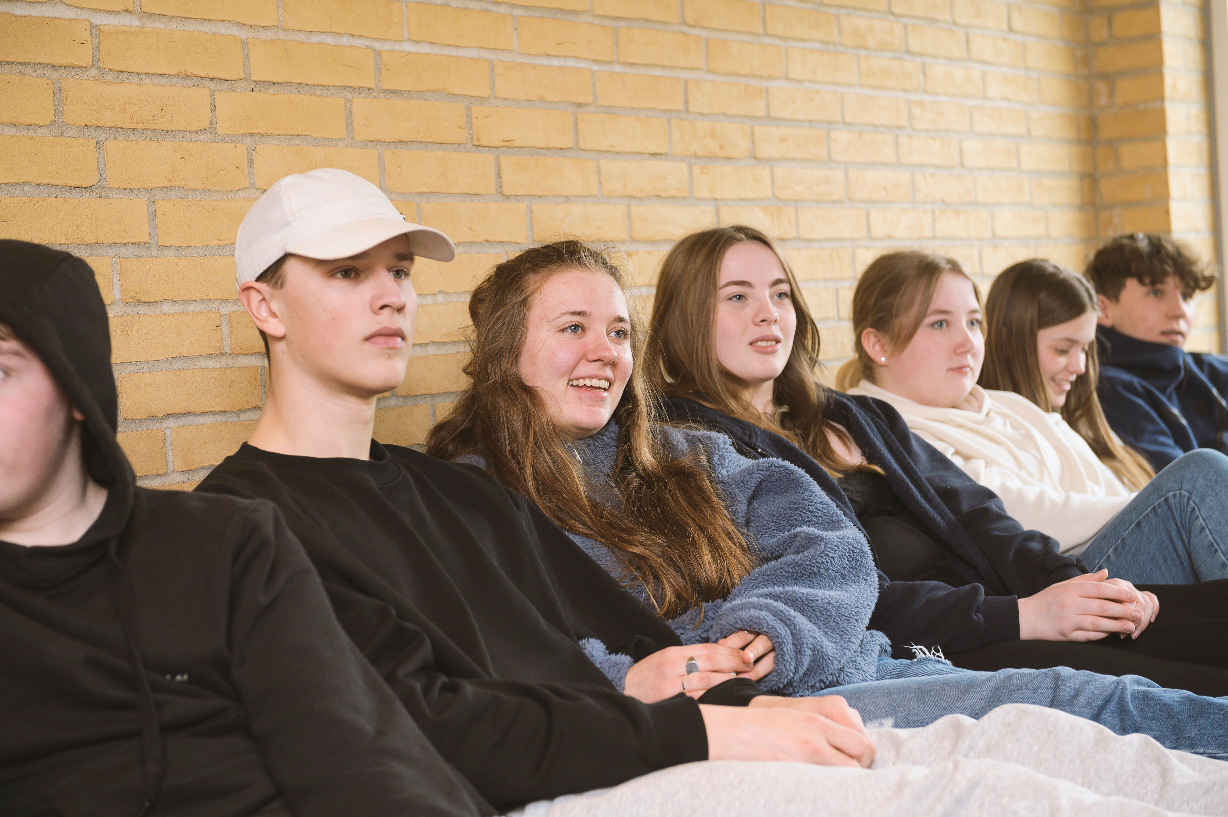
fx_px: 2386
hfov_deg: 28.9
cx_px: 614
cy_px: 408
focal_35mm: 70
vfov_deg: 19.4
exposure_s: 1/160
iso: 800
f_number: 4
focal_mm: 70
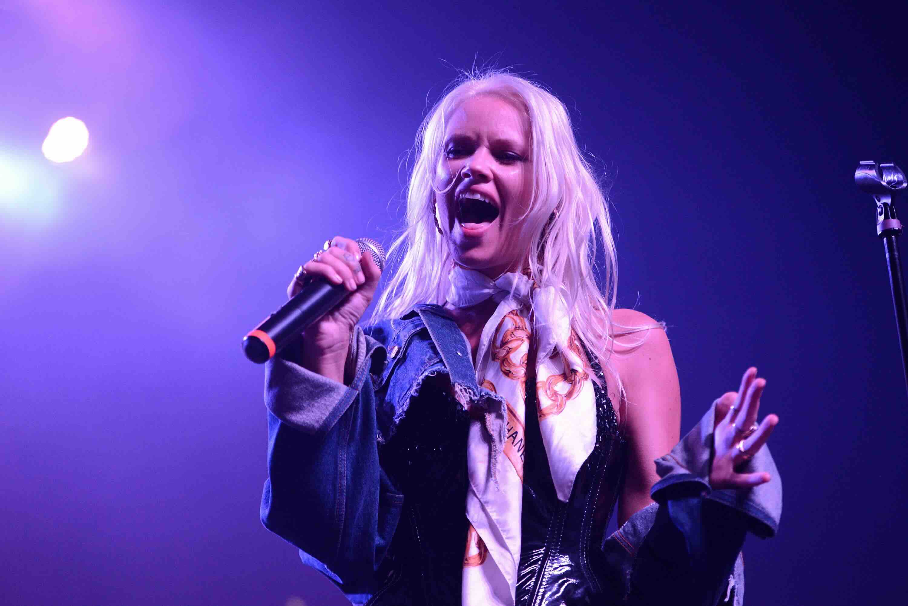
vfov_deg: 14.9
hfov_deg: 22.1
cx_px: 454
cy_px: 303
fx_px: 2321
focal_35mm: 92
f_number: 4
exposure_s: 1/400
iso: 3200
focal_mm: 92
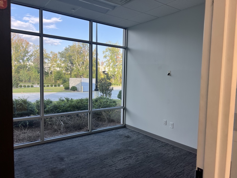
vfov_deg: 53.1
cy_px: 89
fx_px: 178
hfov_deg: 67.3
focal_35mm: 26
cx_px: 118
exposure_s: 1/220
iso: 40
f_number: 1.5
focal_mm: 5.7
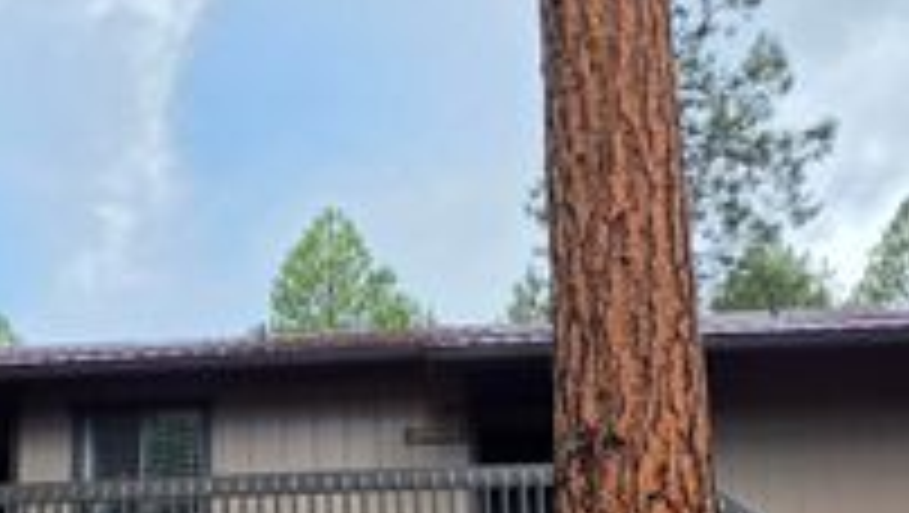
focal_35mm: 35
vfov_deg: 29.2
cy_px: 614
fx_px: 844
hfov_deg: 55.5
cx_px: 310
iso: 32
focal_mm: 2.2
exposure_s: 1/523
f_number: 1.9
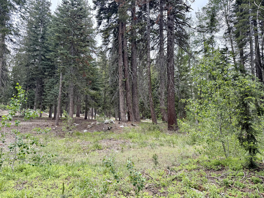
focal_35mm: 24
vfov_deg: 56.8
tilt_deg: +5.2
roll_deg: +0.4
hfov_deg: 71.6
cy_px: 99
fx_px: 183
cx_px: 132
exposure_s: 1/955
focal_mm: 6.76
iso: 100
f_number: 1.78
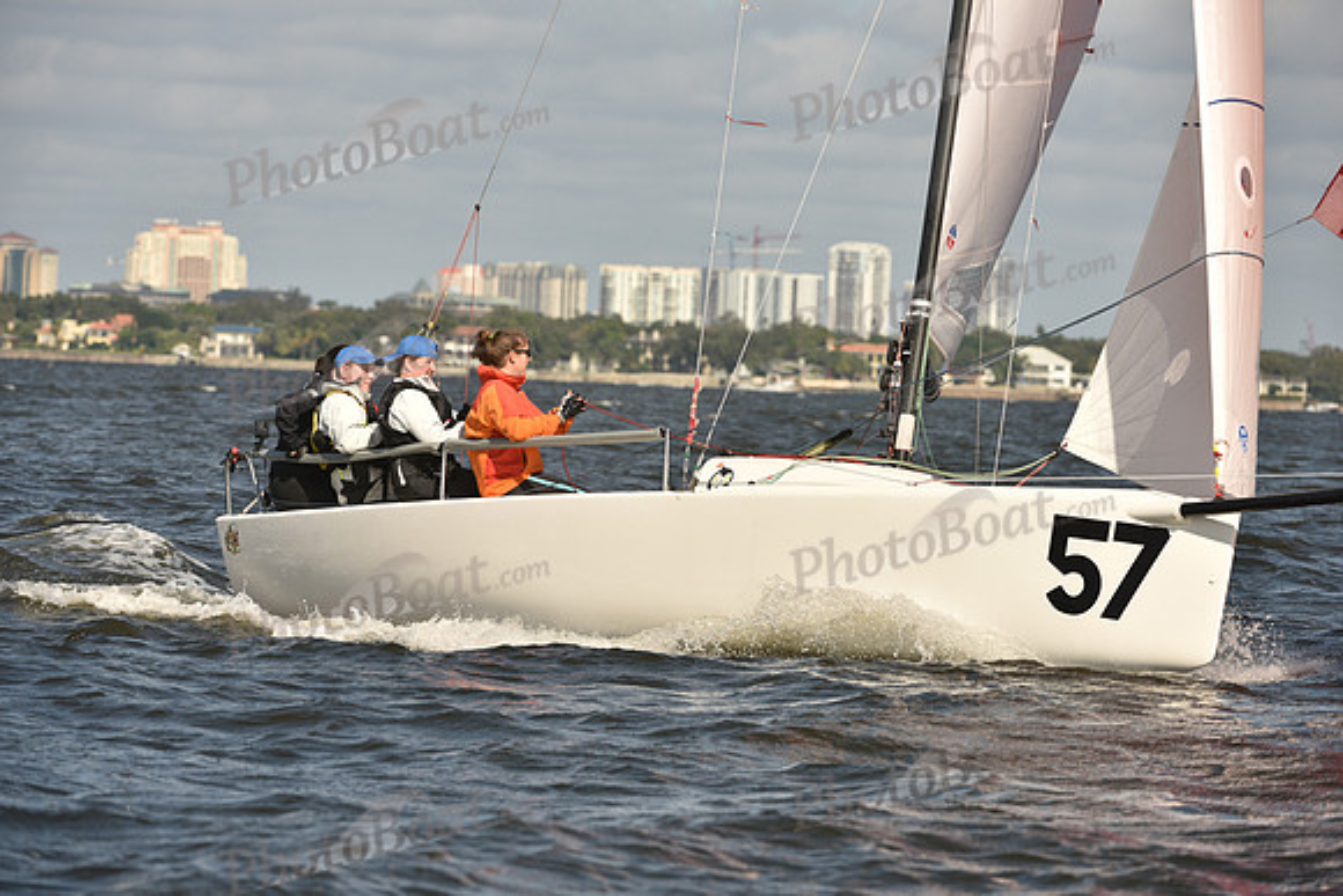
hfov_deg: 7.6
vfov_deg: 5.1
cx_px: 672
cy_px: 448
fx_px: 10074
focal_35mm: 270
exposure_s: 1/1250
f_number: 8
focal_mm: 270
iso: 250
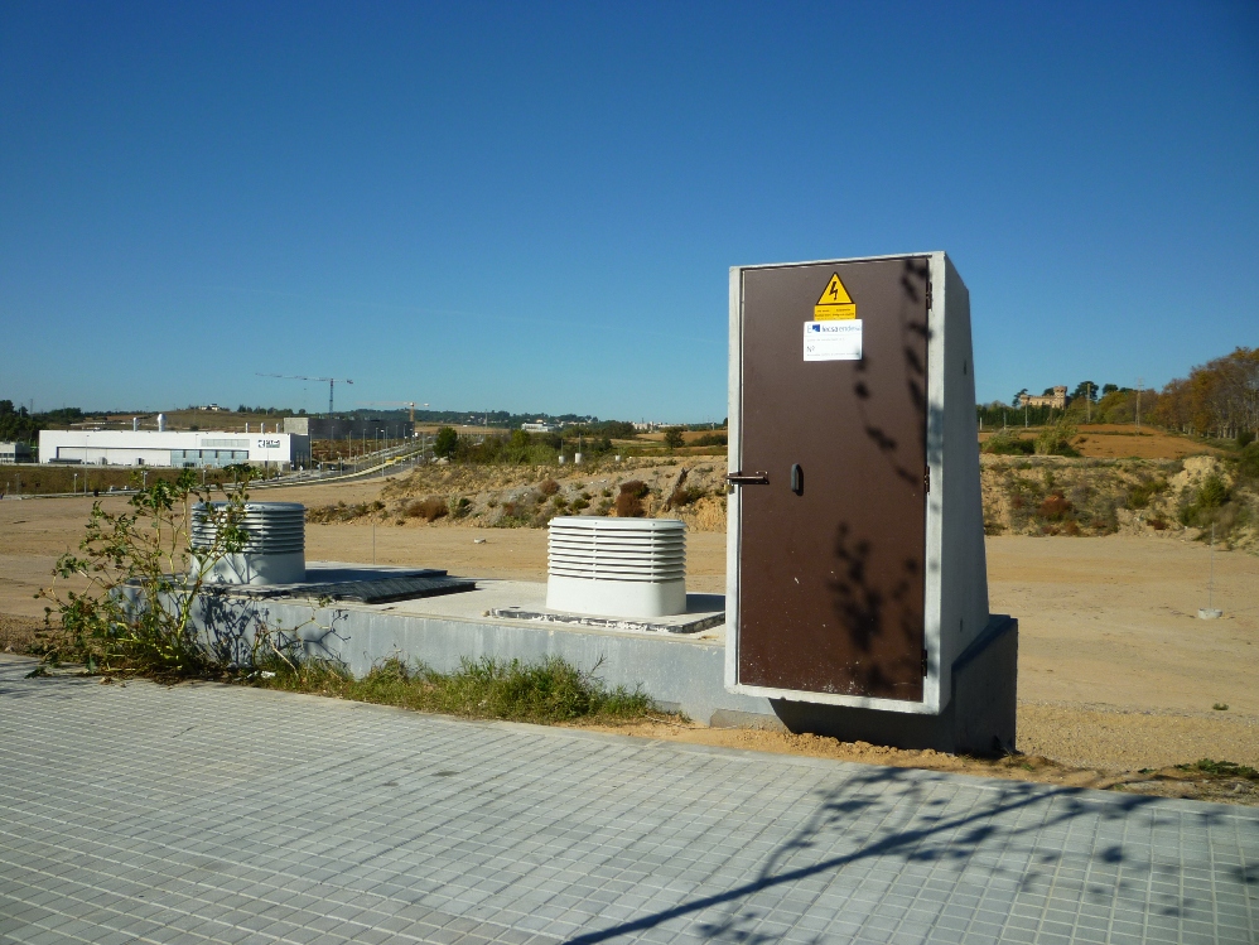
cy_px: 472
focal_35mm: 29
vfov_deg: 48.2
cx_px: 630
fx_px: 1055
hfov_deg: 61.6
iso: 80
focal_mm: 5.2
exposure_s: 1/800
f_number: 4.5
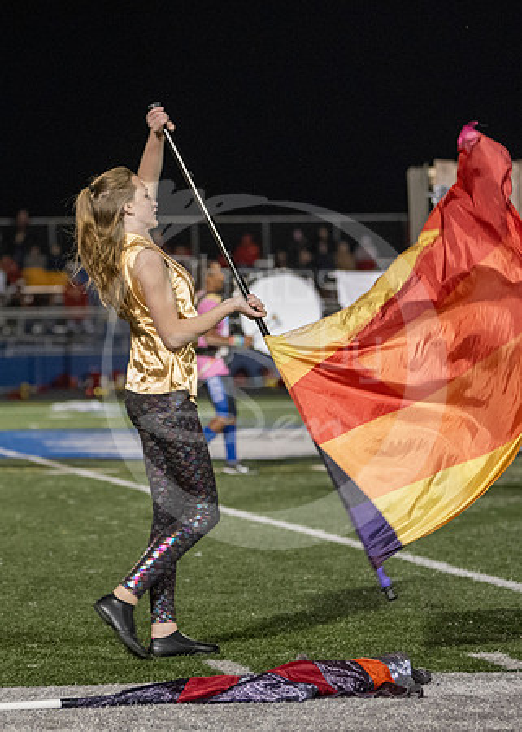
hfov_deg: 8.4
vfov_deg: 11.7
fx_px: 3556
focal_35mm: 171
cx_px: 117
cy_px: 282
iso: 4000
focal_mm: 95
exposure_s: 1/500
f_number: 2.8
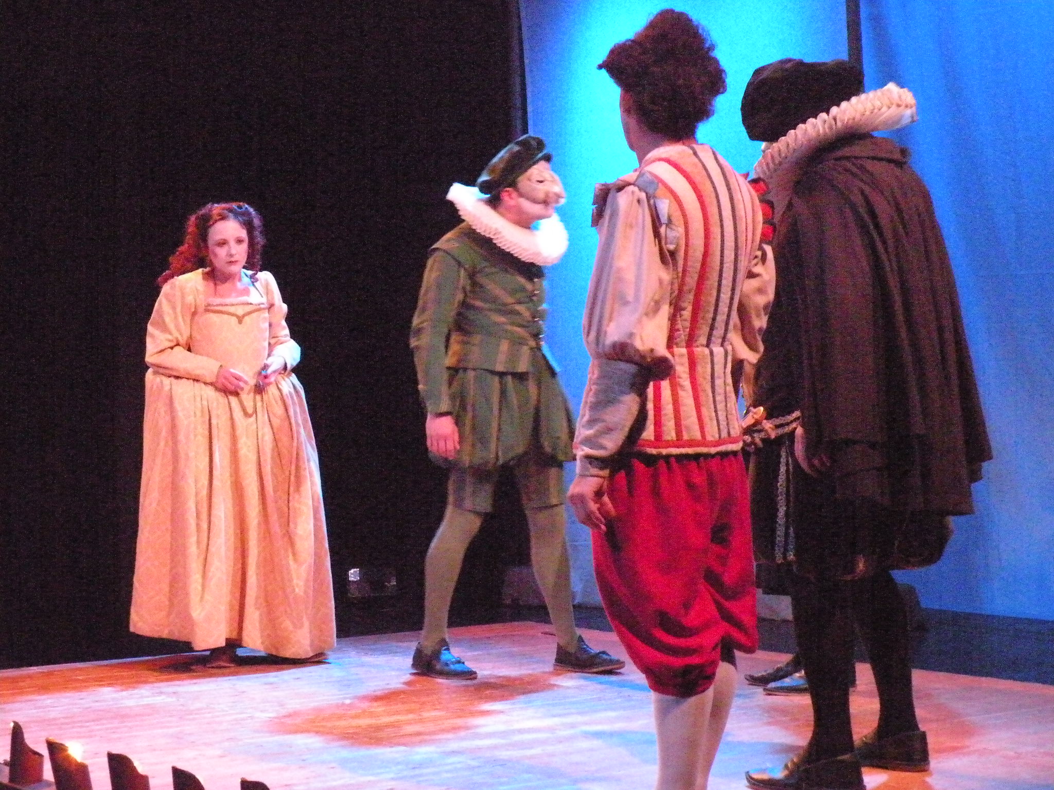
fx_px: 2040
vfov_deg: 21.9
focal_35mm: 67
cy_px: 395
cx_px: 527
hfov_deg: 29.0
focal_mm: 11.9
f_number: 3.5
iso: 2000
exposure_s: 1/32
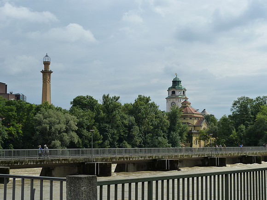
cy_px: 100
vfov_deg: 23.3
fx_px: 486
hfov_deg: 30.7
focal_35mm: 63
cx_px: 134
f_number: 5.6
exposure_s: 1/640
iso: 125
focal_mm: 10.3
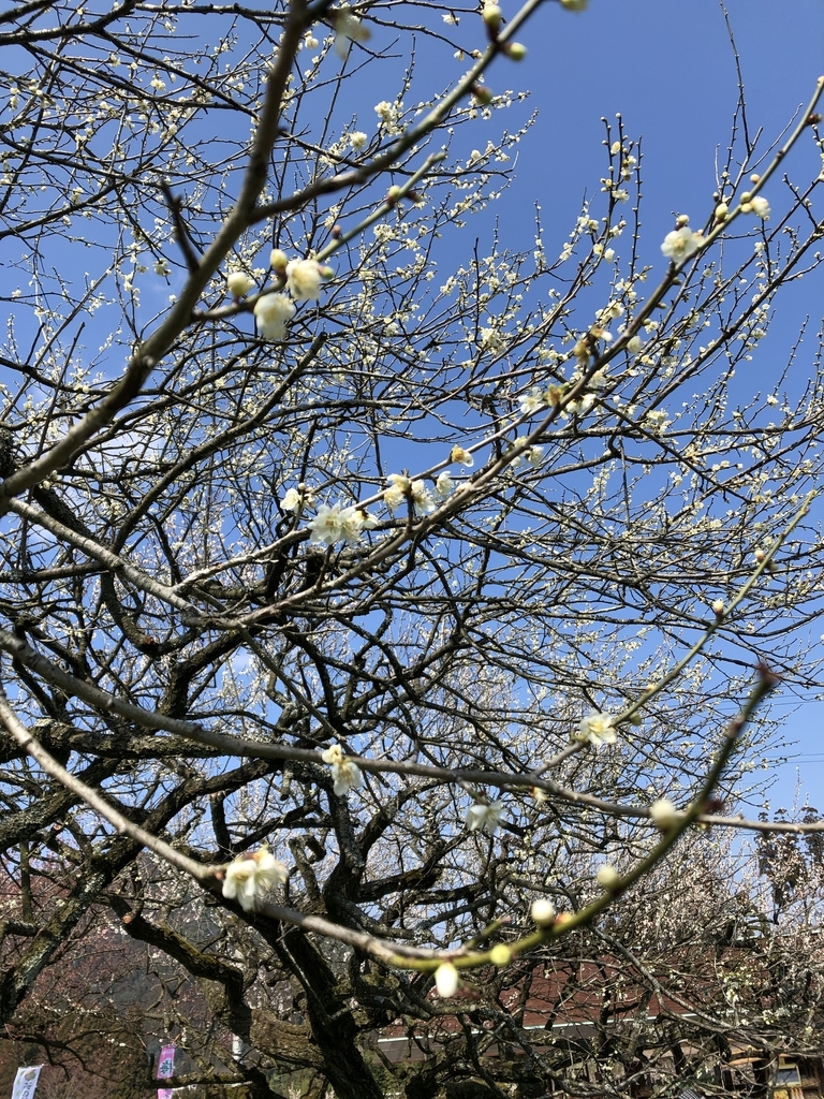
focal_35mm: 28
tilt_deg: +27.1
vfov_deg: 63.4
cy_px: 550
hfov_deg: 49.7
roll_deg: +4.9
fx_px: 889
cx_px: 412
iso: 20
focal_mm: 3.99
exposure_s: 1/1389
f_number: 1.8
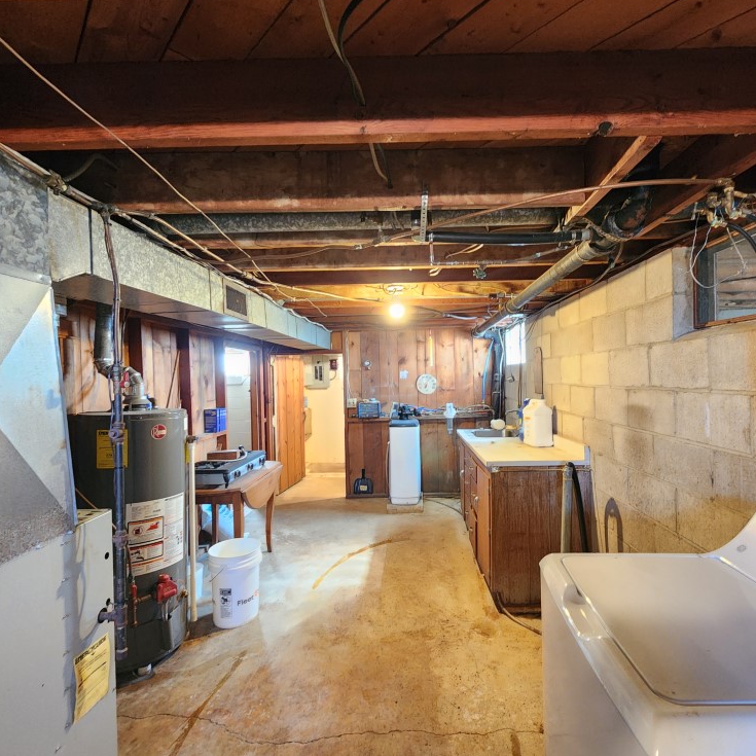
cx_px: 408
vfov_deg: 87.4
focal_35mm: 16
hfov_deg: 87.3
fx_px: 395
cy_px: 383
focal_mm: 2.2
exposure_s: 1/24
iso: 640
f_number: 2.2
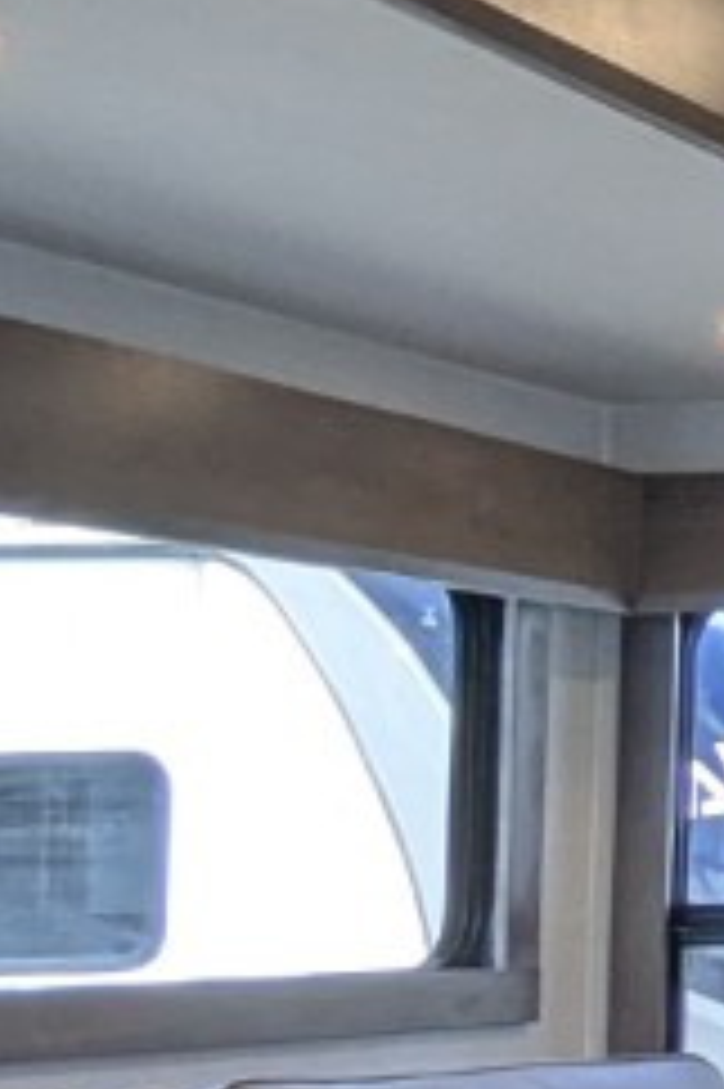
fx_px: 2900
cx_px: 2341
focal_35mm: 96
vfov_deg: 21.2
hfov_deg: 9.8
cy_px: 634
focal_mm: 2.35
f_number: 2.2
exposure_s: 1/94.6
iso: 58
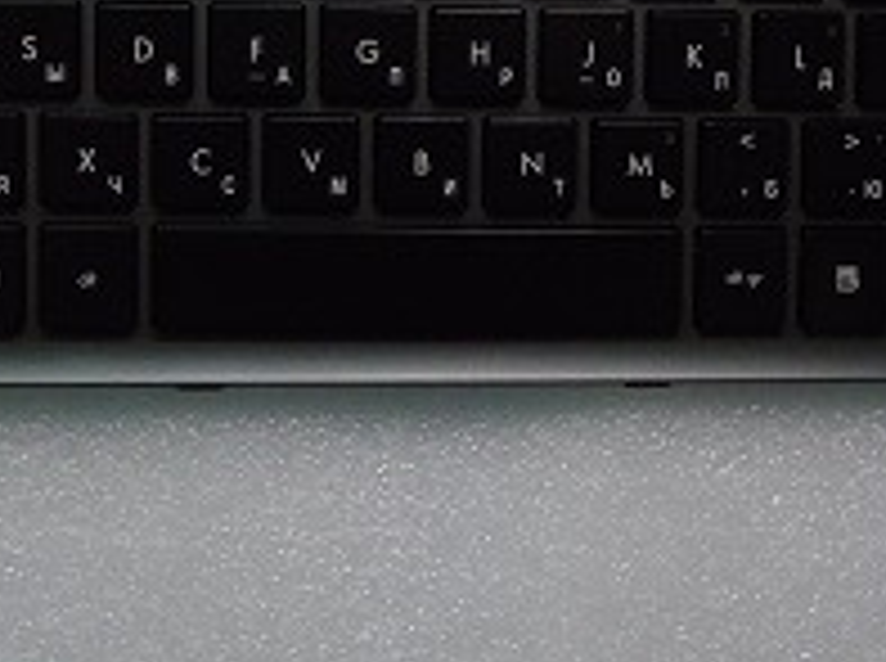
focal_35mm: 59
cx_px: 468
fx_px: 1507
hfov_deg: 32.7
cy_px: 144
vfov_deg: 24.4
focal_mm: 5.2
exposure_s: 1/40
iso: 400
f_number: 6.4
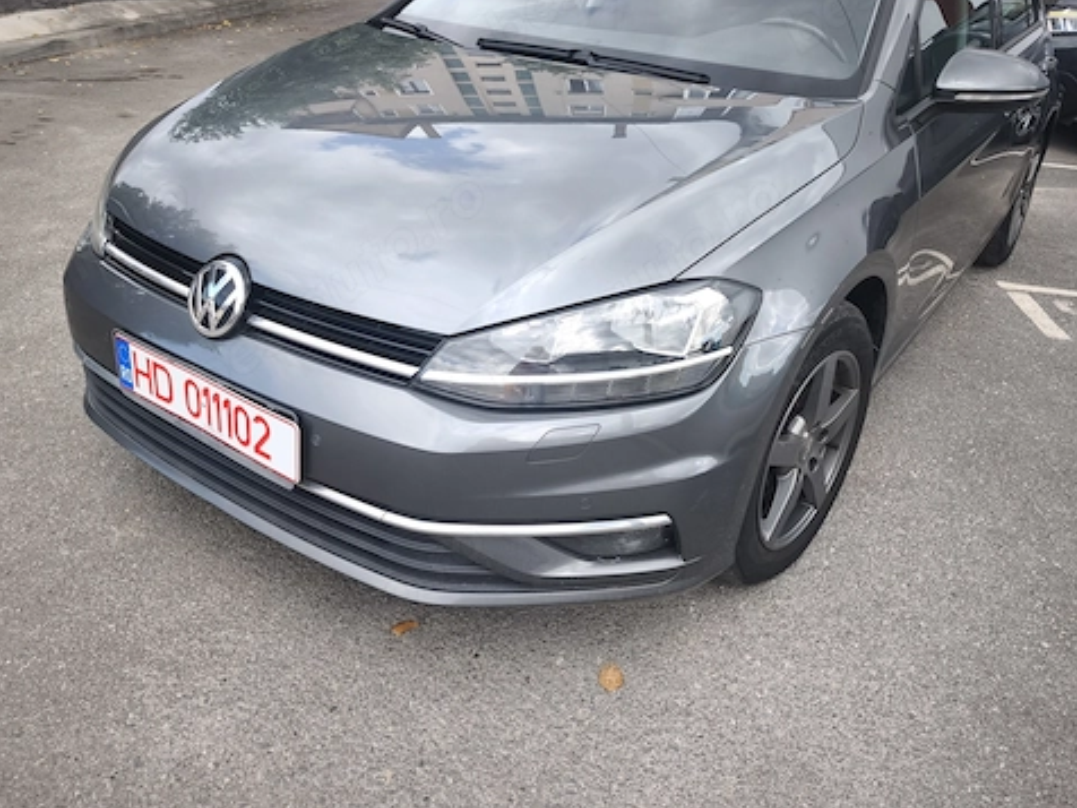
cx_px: 514
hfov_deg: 61.6
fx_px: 902
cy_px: 317
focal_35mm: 29
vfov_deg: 47.9
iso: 50
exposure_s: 1/329
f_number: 1.6
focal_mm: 6.57
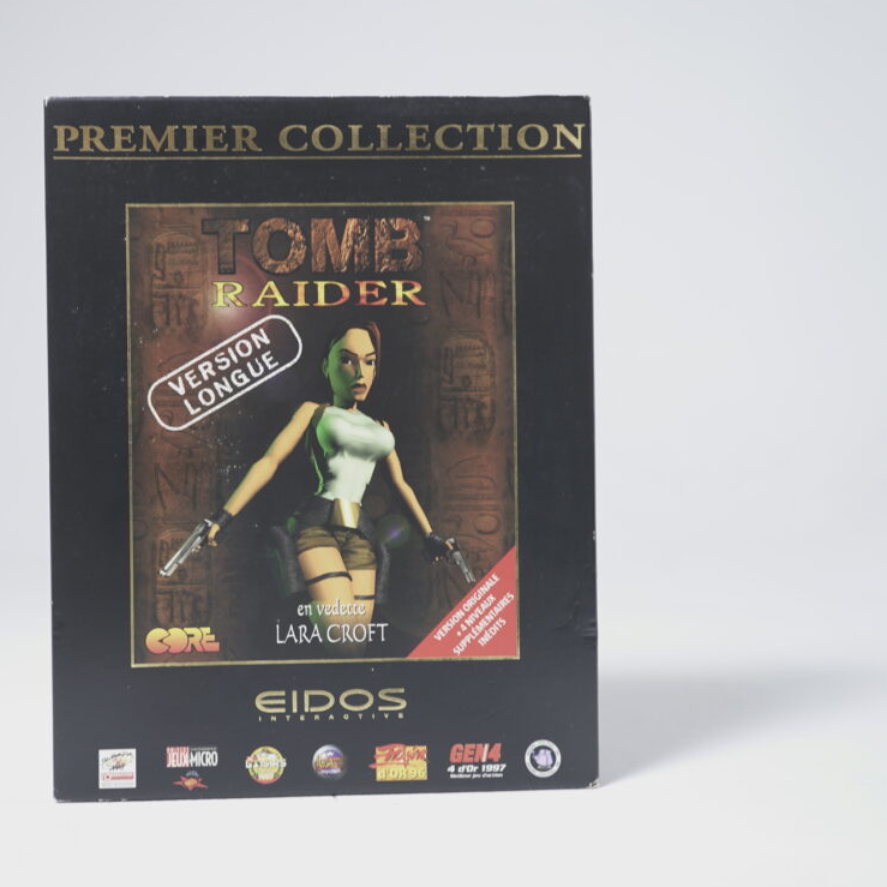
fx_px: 1160
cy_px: 425
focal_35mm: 40
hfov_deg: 41.4
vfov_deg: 41.9
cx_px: 314
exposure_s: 1/4
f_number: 5
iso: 100
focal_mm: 29
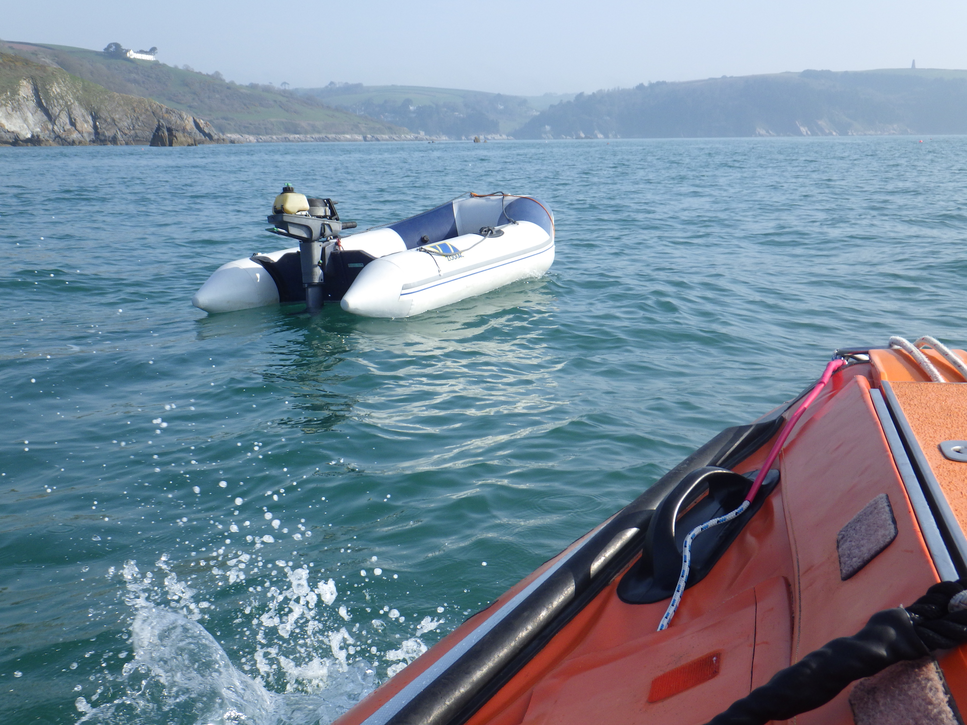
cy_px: 362
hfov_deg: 44.8
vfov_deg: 34.3
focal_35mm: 42
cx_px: 484
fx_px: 1173
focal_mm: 7.5
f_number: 5
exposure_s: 1/500
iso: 125
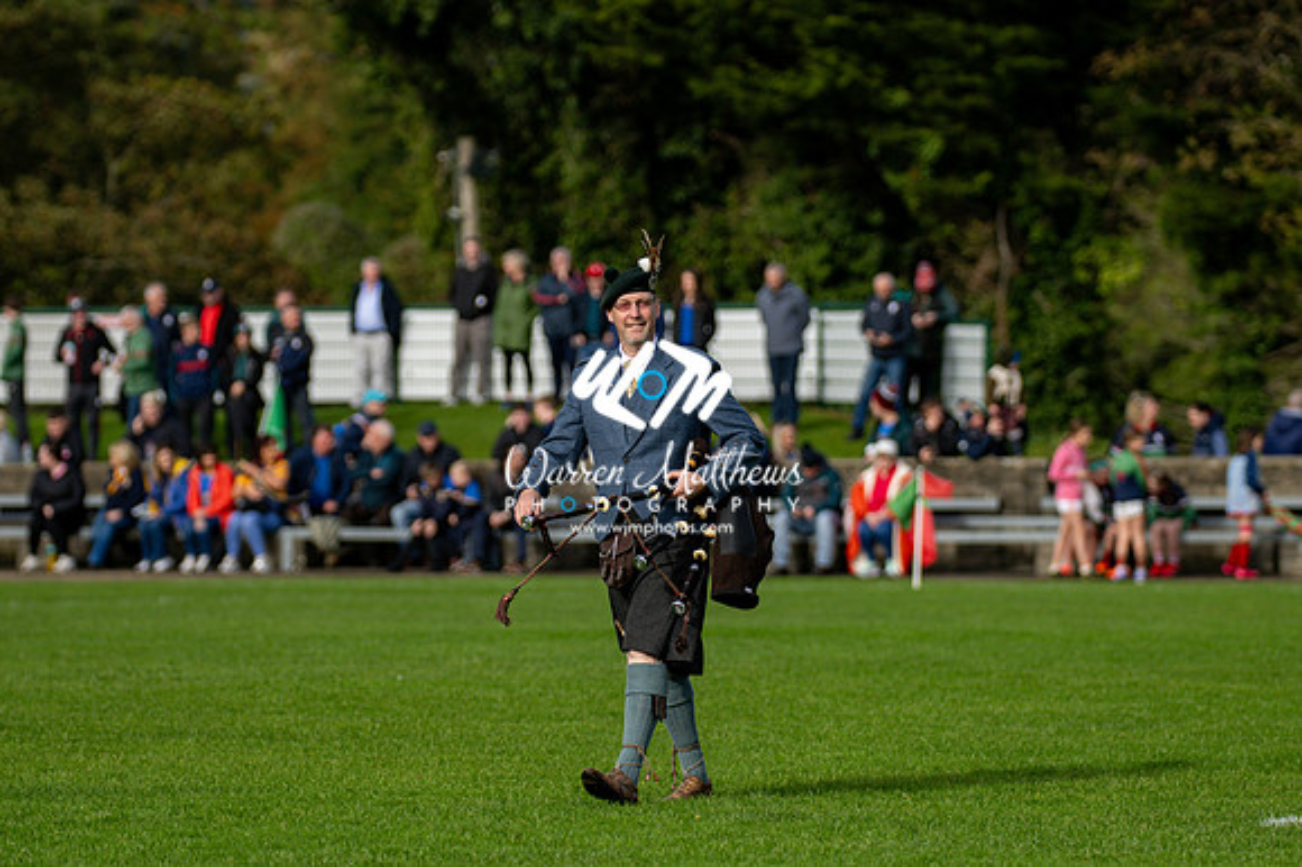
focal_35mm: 270
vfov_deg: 5.1
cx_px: 651
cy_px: 434
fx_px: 9759
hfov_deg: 7.6
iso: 320
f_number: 2.8
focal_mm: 180
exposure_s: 1/3200
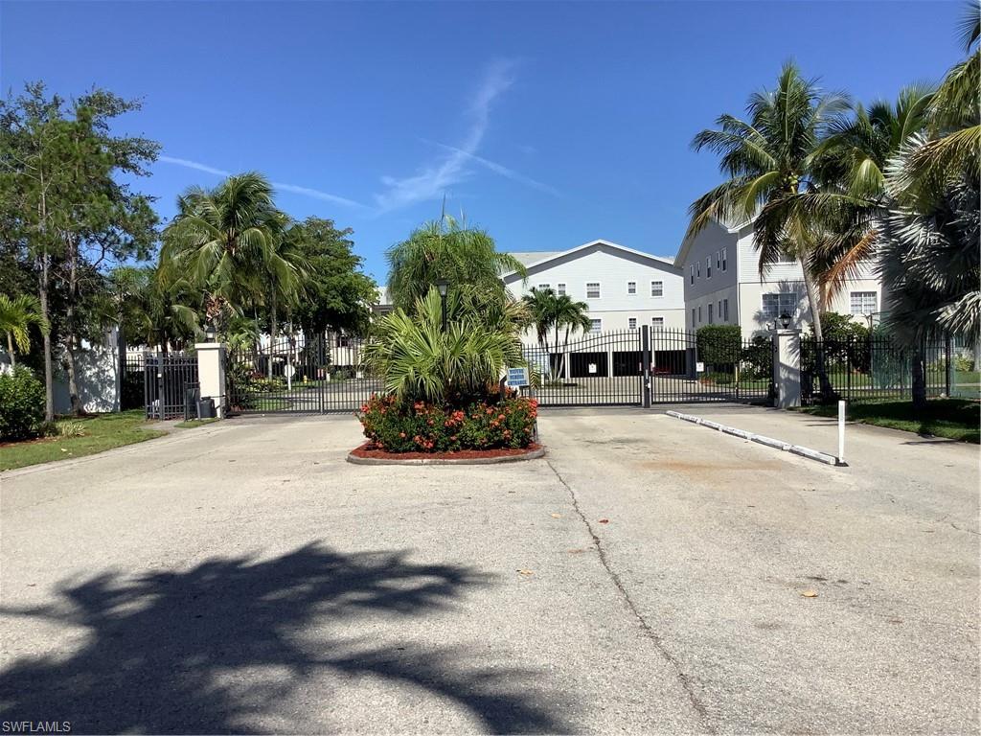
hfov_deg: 58.4
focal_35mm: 31
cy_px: 368
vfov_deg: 45.4
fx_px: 879
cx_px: 490
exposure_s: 1/2146
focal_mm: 3.3
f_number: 2.4
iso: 25
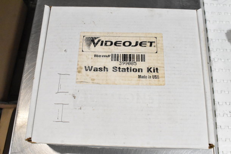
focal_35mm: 36
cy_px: 77
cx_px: 116
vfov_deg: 36.9
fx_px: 231
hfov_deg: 53.1
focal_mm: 24
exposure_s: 1/500
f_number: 11
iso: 6400
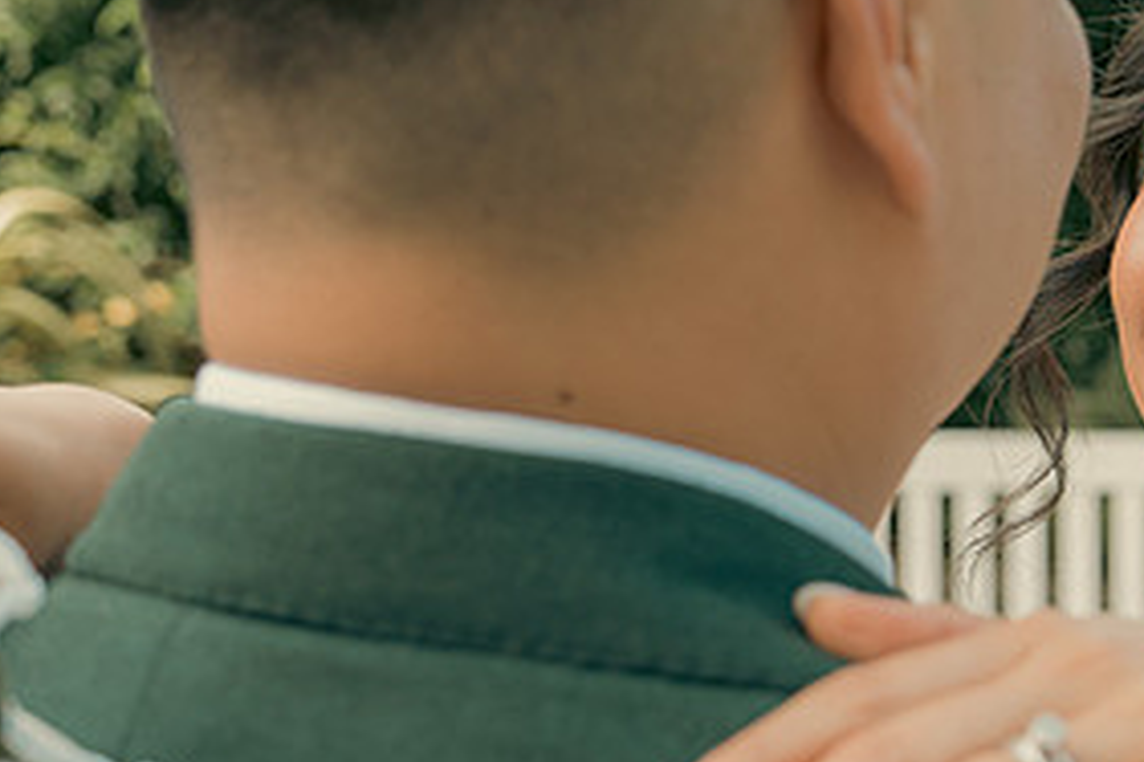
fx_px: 3017
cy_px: 397
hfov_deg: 21.3
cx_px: 888
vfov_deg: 14.4
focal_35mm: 95
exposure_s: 1/160
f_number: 3.5
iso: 125
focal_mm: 31
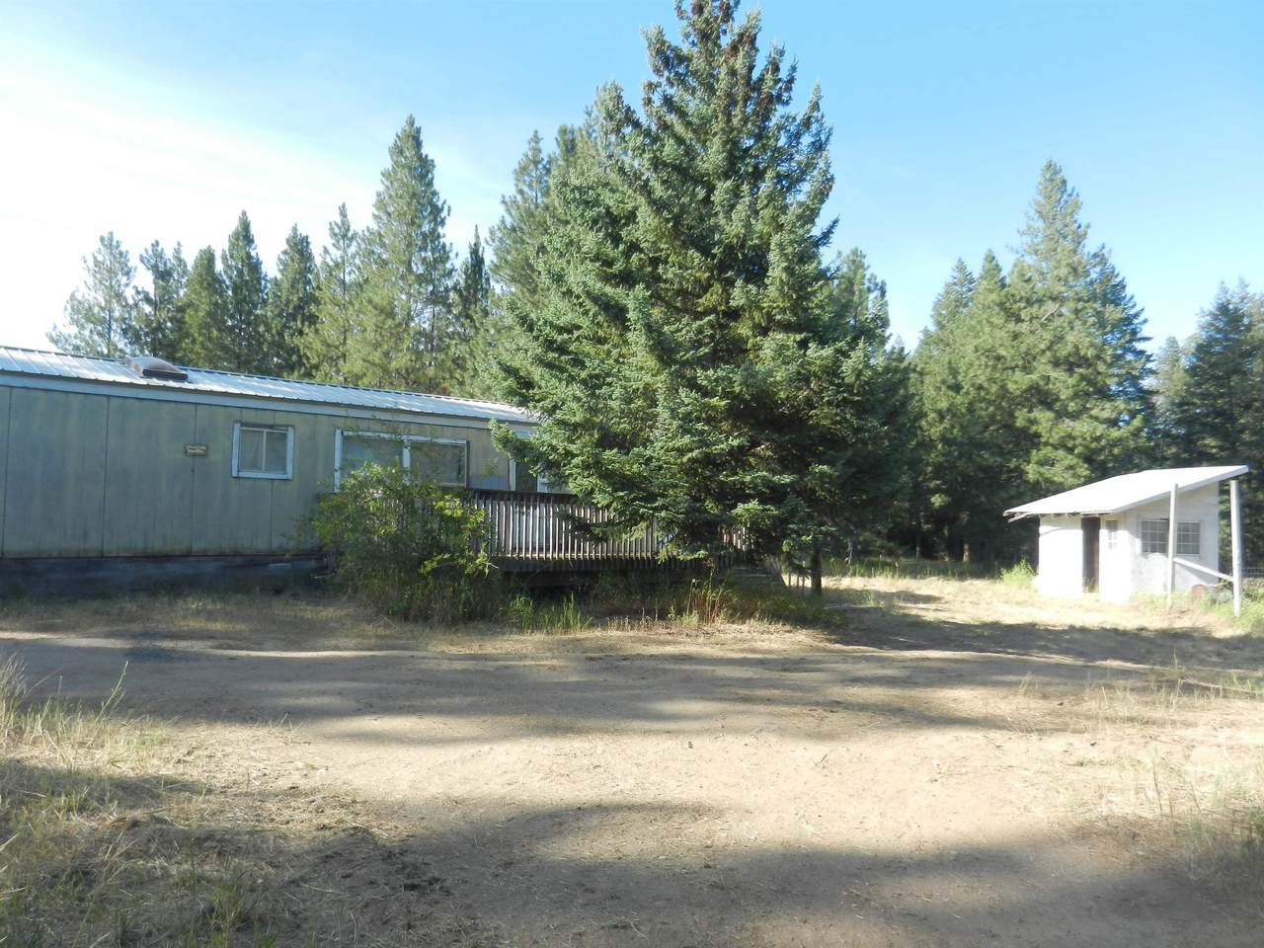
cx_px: 632
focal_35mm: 25
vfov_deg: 54.9
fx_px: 913
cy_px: 474
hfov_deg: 69.4
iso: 160
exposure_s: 1/400
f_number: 3.5
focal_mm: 4.5
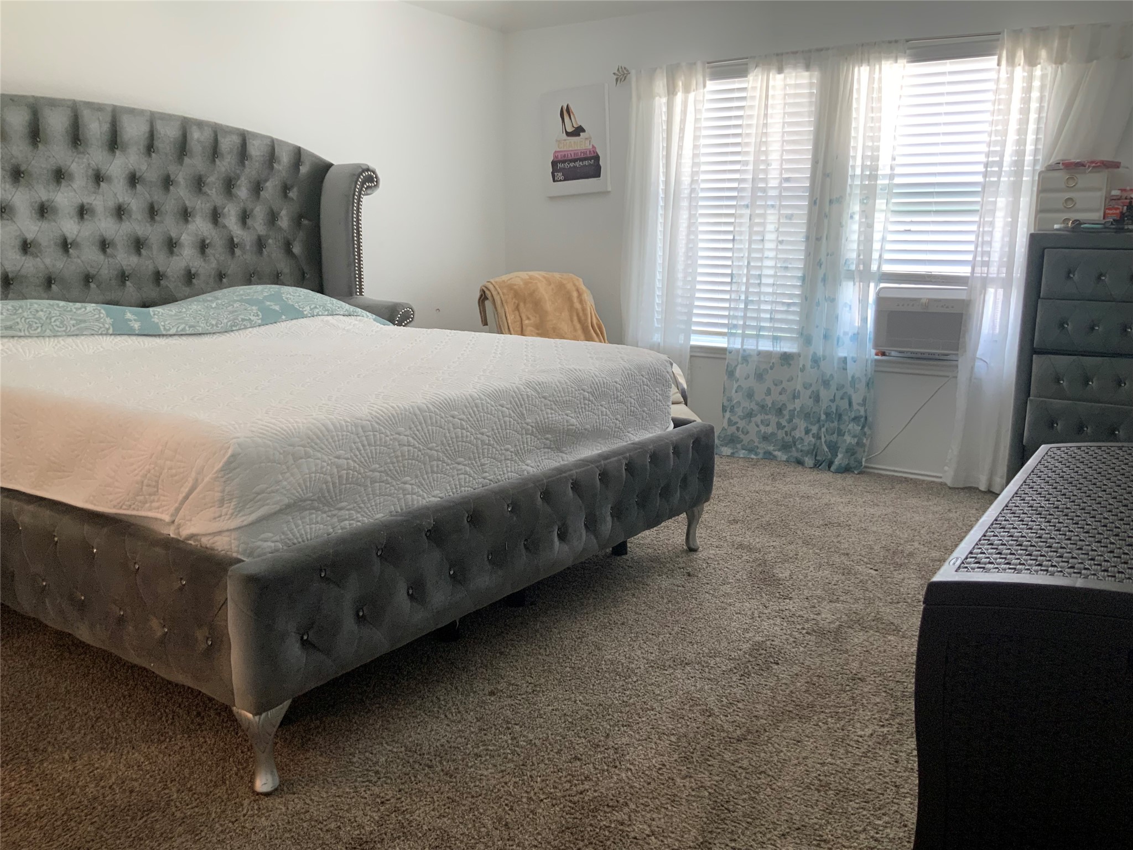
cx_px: 566
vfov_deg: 48.2
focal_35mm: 29
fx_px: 949
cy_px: 425
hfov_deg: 61.7
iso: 64
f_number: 1.8
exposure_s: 1/60
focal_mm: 3
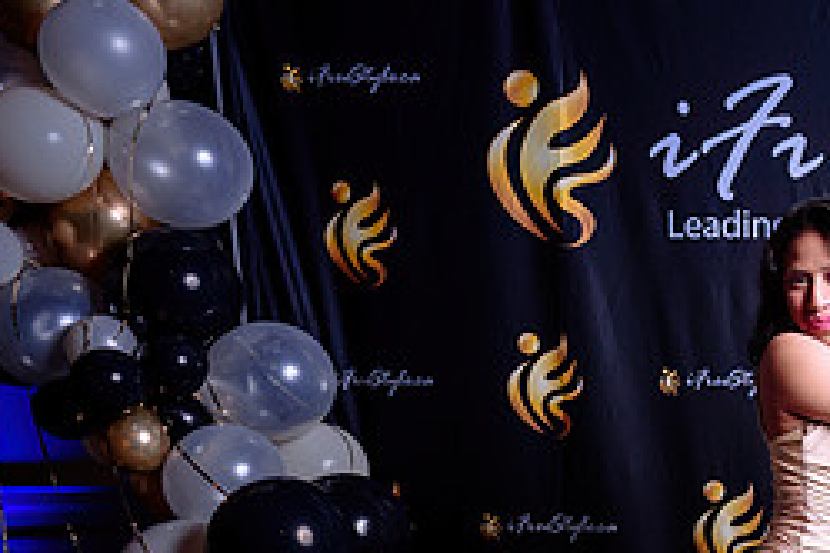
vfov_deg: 19.1
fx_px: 1591
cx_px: 965
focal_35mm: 69
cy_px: 585
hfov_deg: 26.4
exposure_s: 1/60
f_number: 4
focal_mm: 27
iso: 100
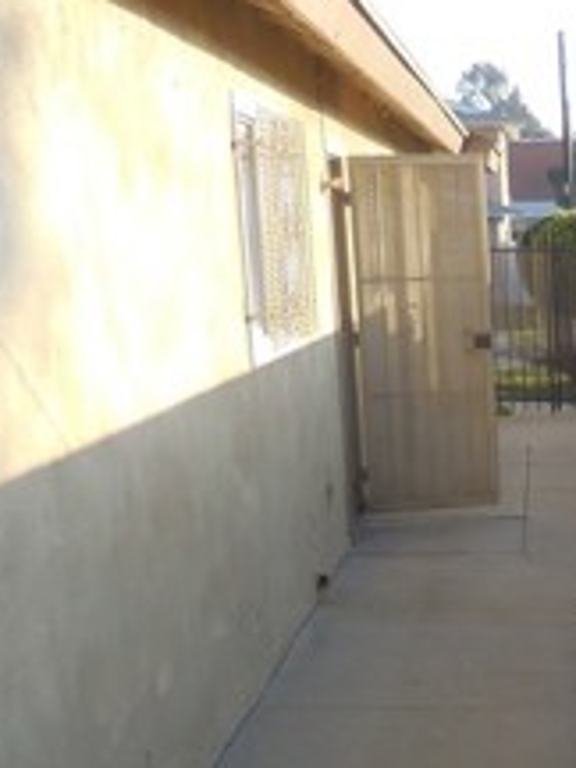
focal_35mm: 74
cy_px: 604
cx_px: 686
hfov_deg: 18.8
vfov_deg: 25.9
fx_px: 1642
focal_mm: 4.5
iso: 125
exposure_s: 1/400
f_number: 3.3
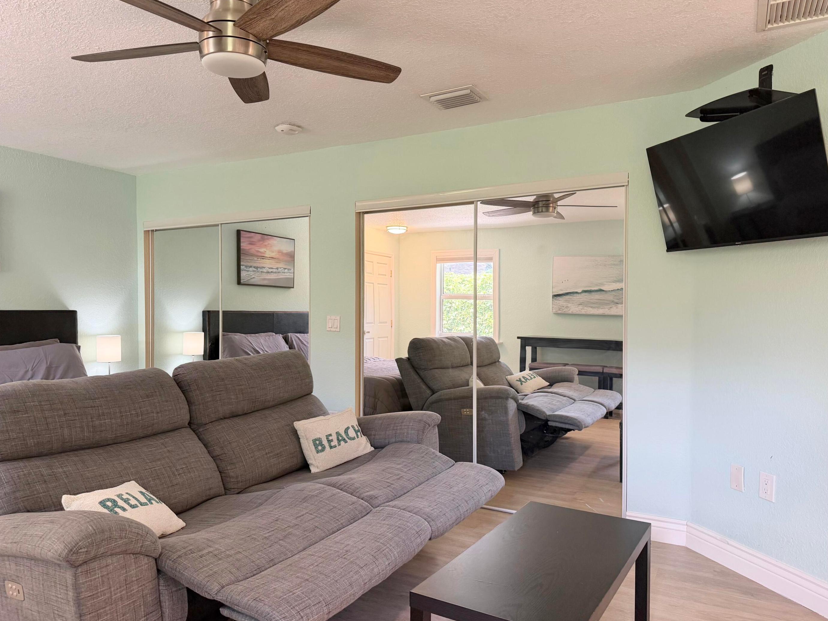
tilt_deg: -1.4
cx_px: 398
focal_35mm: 25
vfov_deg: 54.9
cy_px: 312
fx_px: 598
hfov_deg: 69.4
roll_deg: +0.2
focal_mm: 6.76
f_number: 1.78
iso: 250
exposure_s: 1/120
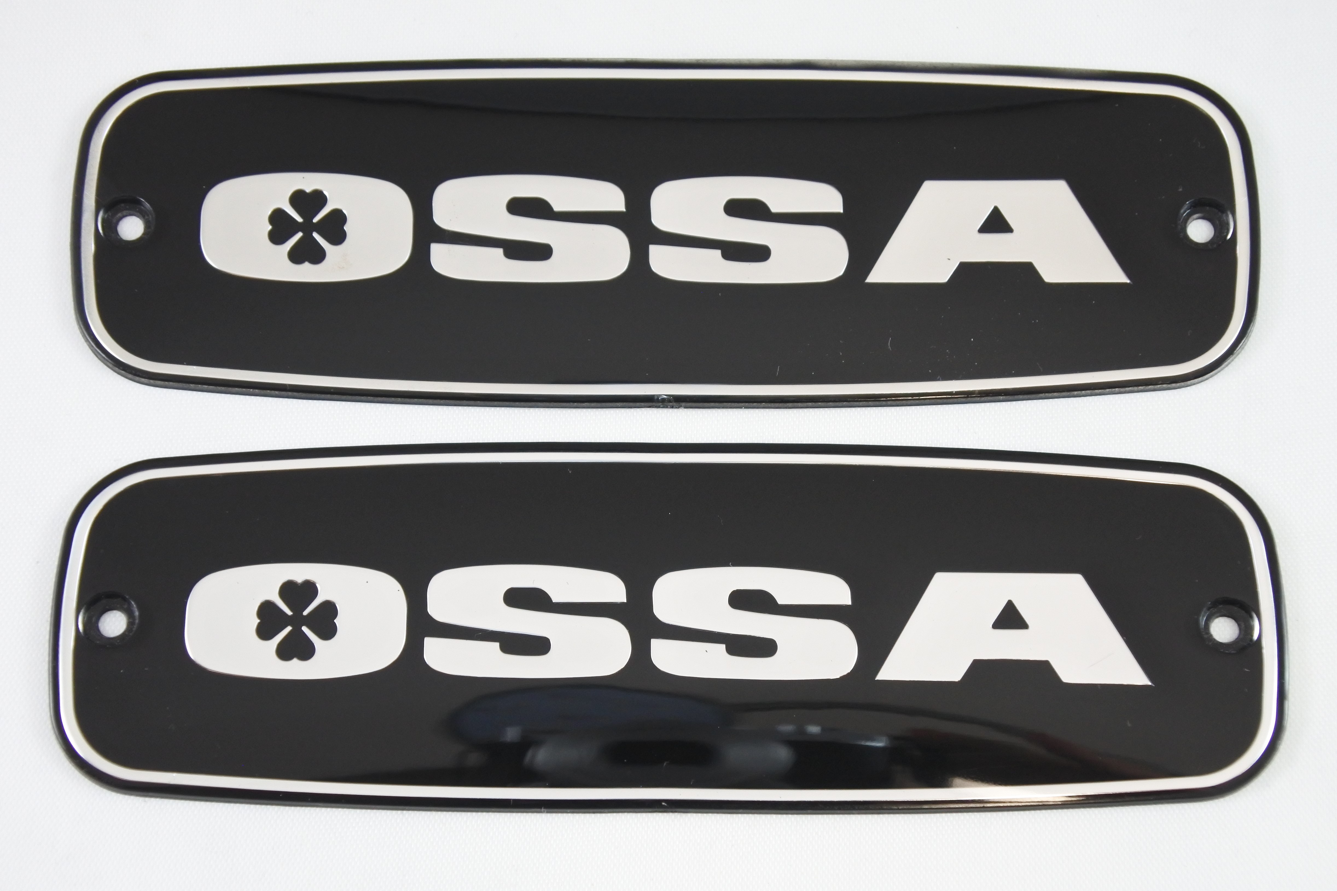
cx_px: 668
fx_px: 2154
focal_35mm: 58
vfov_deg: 23.4
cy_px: 446
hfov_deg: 34.5
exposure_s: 1/125
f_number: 4.8
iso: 800
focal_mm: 21.8
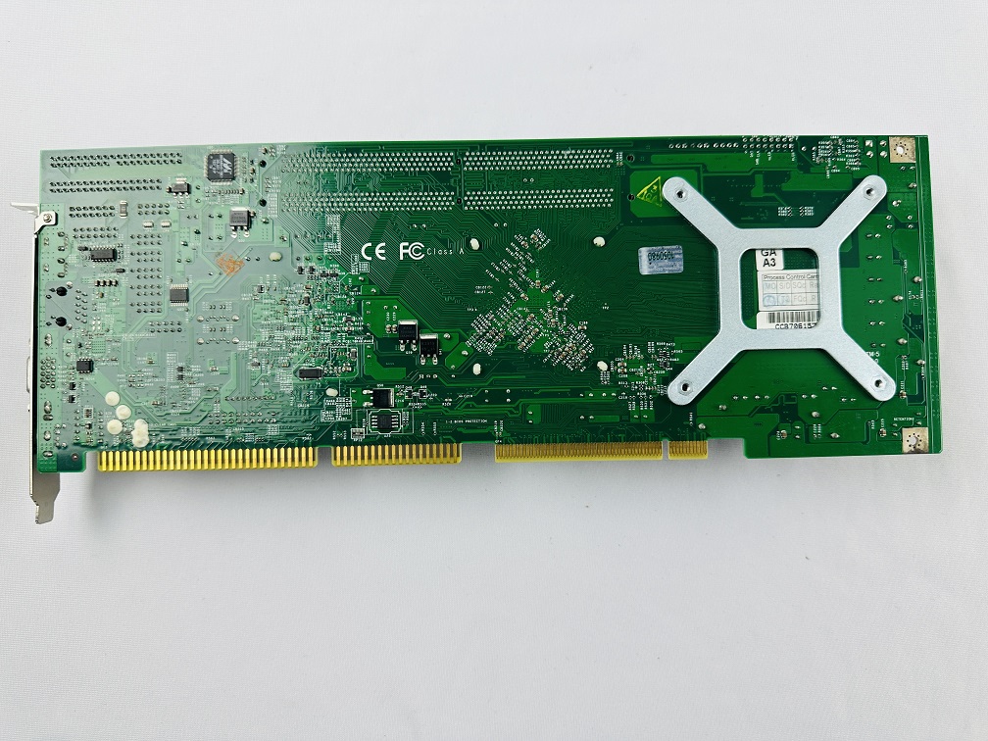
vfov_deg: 56.8
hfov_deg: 71.6
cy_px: 370
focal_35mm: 24
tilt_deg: -87.1
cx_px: 494
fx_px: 685
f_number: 1.78
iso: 80
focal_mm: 6.86
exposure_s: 1/120
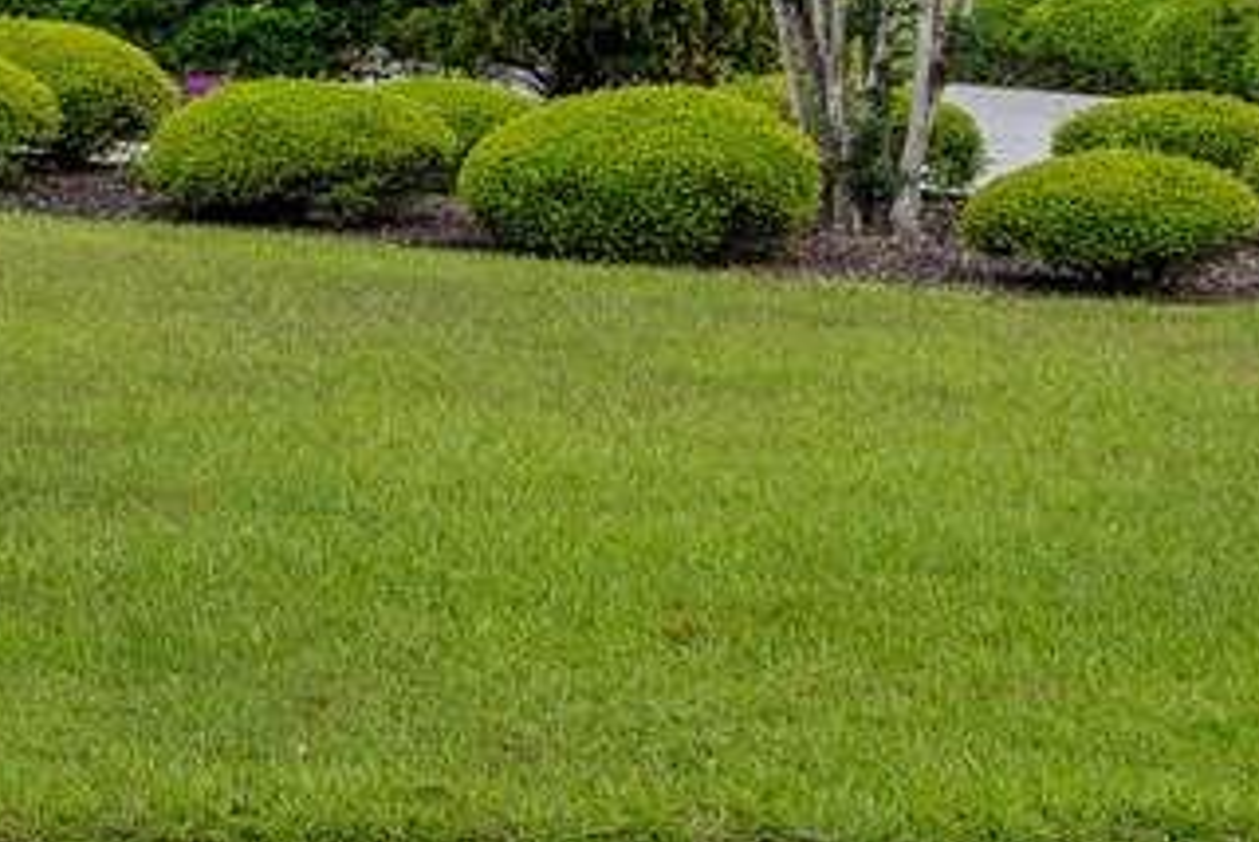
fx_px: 3500
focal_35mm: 100
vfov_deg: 12.9
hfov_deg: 16.4
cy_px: -452
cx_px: -1133
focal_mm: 25
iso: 500
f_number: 8
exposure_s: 1/1000
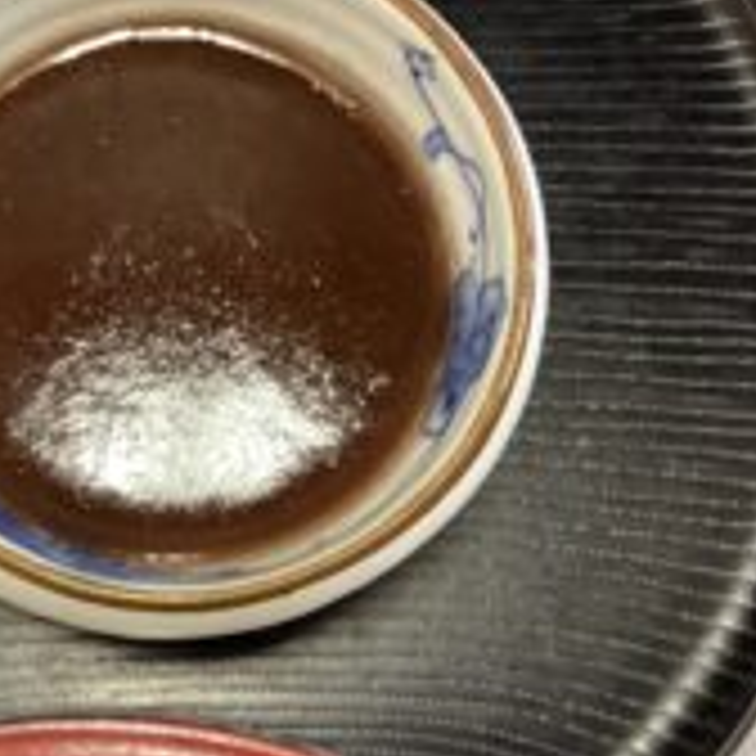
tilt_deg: -76.5
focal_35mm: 61
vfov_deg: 28.1
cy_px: 317
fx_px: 1507
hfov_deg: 27.7
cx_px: 178
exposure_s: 1/30
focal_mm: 3.3
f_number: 2.4
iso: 400
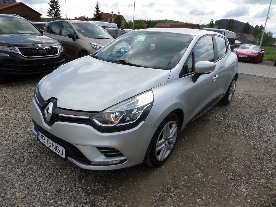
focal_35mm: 24
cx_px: 138
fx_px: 191
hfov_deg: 71.6
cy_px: 104
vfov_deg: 56.8
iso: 80
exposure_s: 1/1000
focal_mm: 4.3
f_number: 3.1
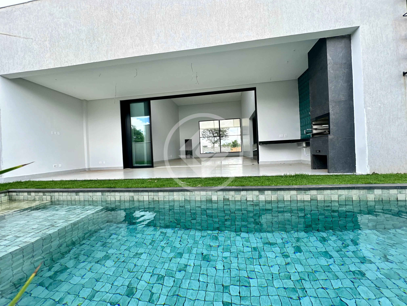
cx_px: 204
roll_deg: +1.5
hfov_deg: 102.1
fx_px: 165
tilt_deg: +0.0
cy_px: 153
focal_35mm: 14
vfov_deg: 85.7
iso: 40
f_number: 2.2
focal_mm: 2.22
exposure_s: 1/358
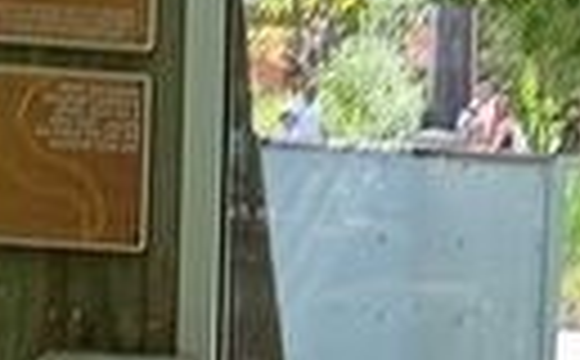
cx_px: 895
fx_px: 3013
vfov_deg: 6.7
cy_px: 567
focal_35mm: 191
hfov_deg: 10.6
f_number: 1.8
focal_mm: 4.27
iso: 100
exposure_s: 1/127
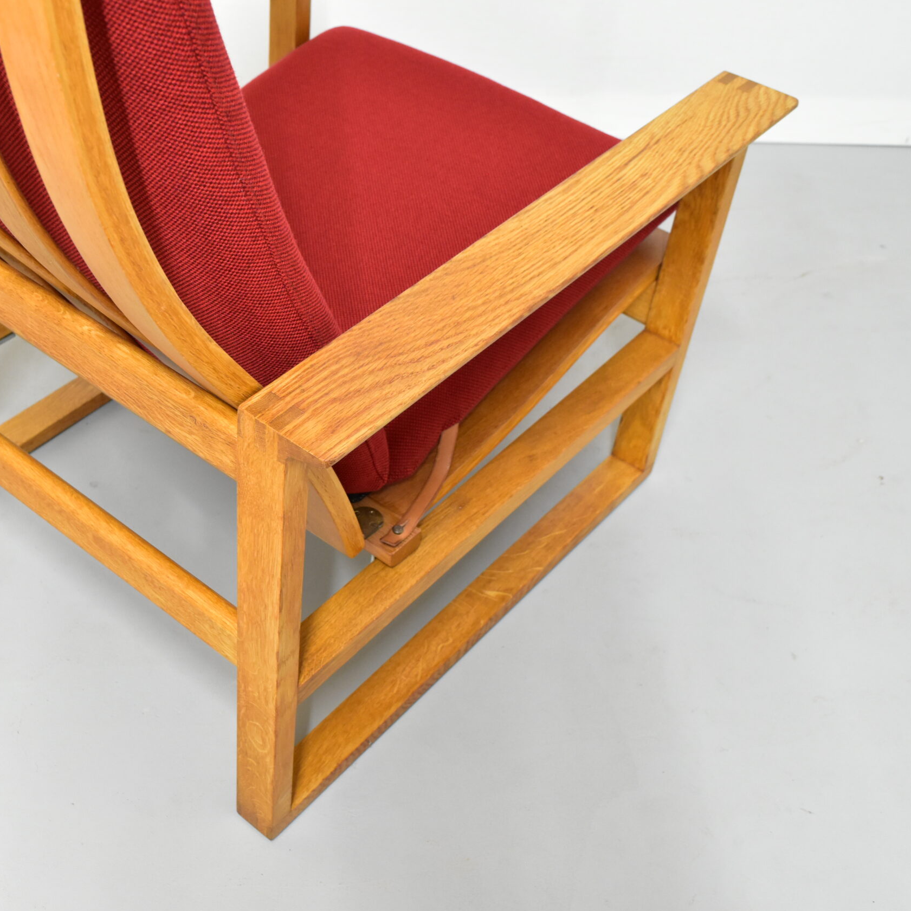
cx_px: 273
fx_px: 1329
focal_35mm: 45
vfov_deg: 37.8
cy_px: 452
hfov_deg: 37.2
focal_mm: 23
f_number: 5.6
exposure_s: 1/15
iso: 1600
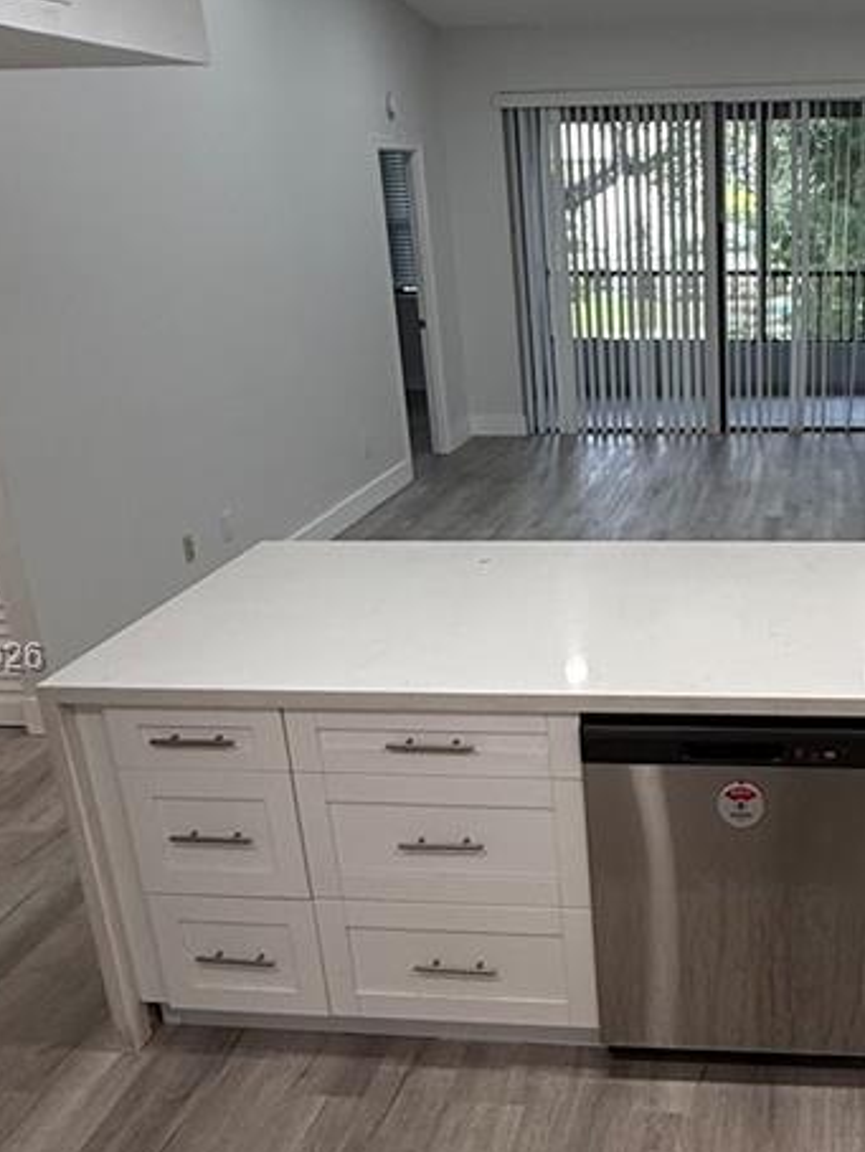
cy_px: 660
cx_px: 715
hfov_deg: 37.1
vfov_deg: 49.9
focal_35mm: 37
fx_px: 1232
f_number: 2.2
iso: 160
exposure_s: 1/120
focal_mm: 2.22
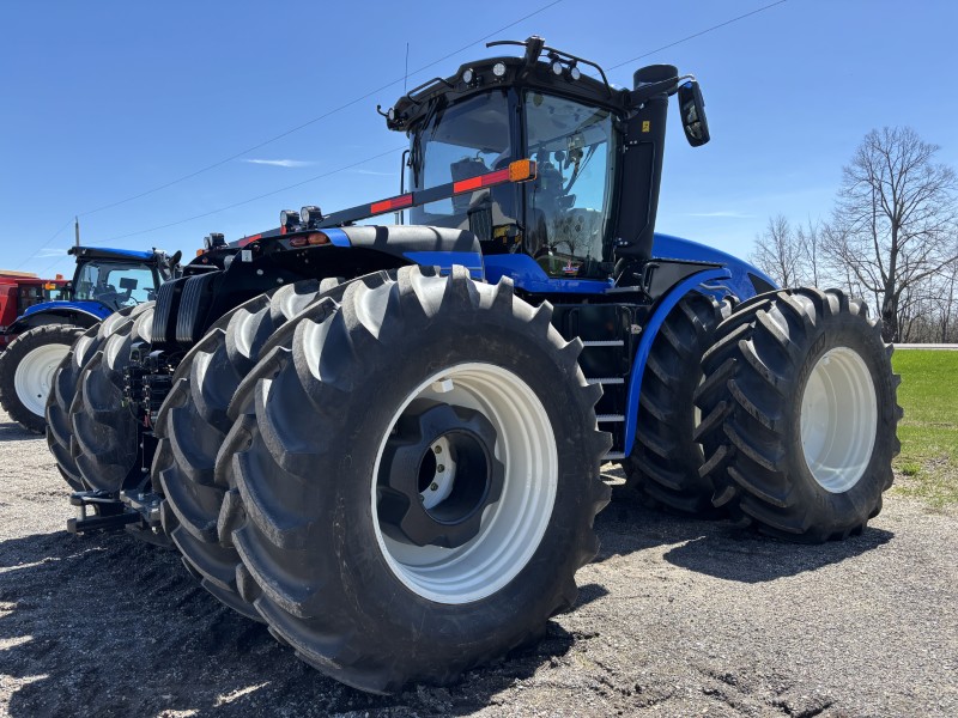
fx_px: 720
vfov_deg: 53.1
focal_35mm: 26
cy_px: 359
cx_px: 479
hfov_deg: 67.3
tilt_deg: -2.4
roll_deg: +0.2
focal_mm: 5.96
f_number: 1.6
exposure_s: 1/1876
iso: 50
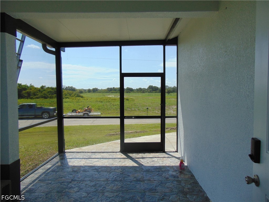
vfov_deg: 54.9
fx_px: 194
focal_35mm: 25
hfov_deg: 69.4
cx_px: 134
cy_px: 101
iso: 80
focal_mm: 4.5
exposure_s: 1/1000
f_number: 3
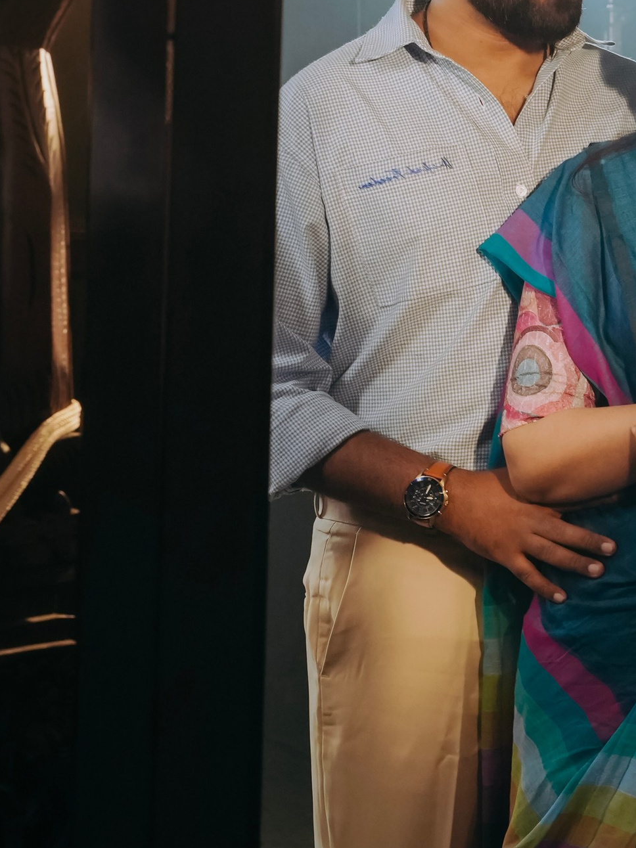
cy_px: 148
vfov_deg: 13.7
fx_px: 3504
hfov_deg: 10.2
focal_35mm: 143
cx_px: 805
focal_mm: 50
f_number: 6.3
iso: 1600
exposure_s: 1/200
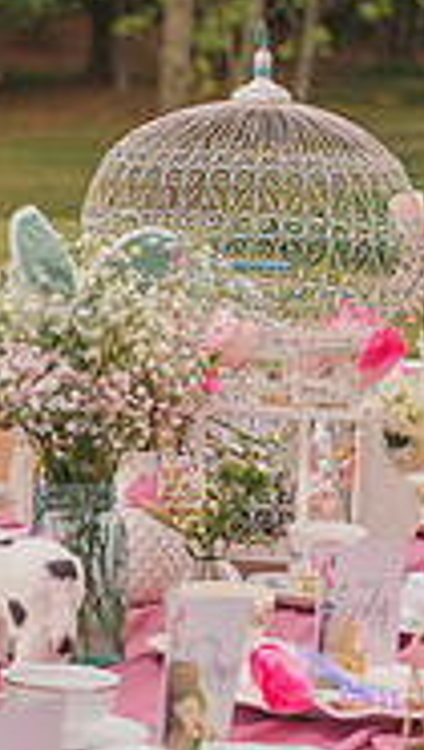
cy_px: 530
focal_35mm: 163
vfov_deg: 13.2
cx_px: 166
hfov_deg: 7.5
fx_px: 3249
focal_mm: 50
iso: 100
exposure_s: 1/800
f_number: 3.5
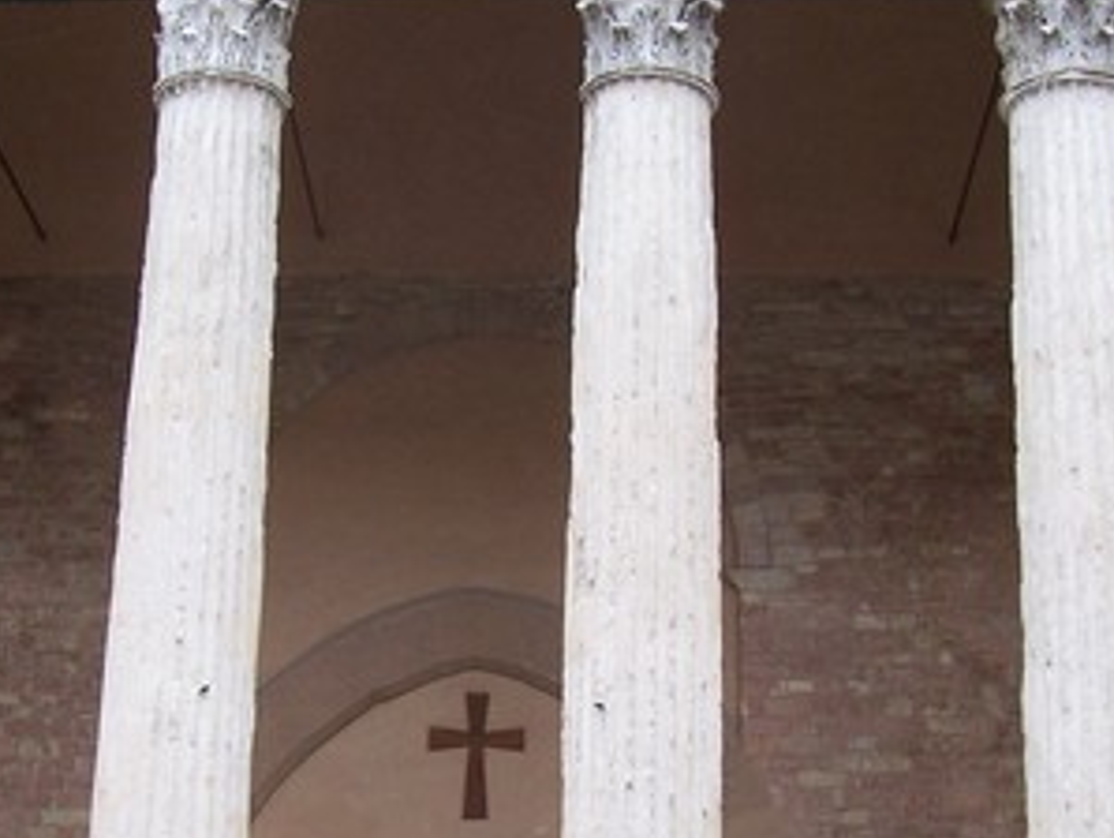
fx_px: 2351
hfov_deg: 26.6
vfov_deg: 20.0
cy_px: 673
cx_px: 490
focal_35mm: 73
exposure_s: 1/125
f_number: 5.6
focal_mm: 5.6
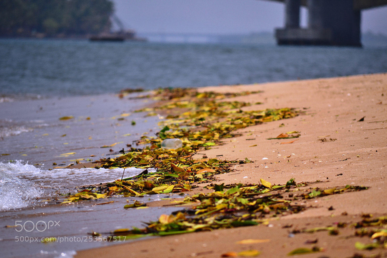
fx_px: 3224
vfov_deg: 4.6
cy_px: 129
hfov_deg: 6.9
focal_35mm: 300
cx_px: 194
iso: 110
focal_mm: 200
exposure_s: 1/1000
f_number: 5.6
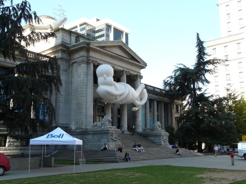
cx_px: 123
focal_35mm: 39
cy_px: 92
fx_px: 277
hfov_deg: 47.9
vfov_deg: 36.8
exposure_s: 1/125
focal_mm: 6.4
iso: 100
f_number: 4
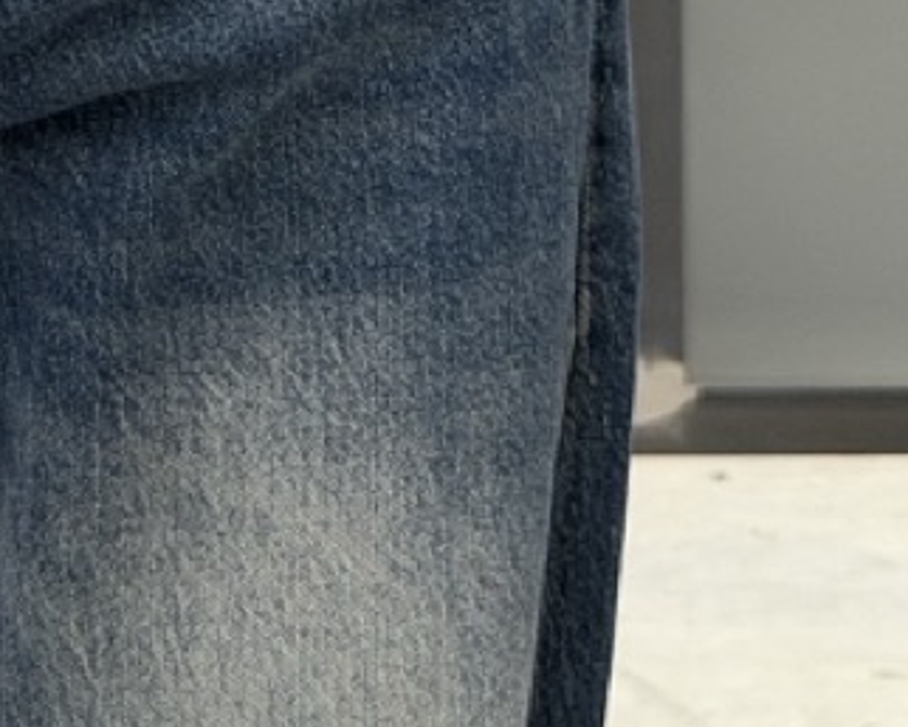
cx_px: -87
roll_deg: -0.1
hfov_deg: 10.3
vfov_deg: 7.7
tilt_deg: +0.4
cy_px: -1060
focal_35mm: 186
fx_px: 5001
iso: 320
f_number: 1.78
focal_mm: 6.76
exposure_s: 1/40
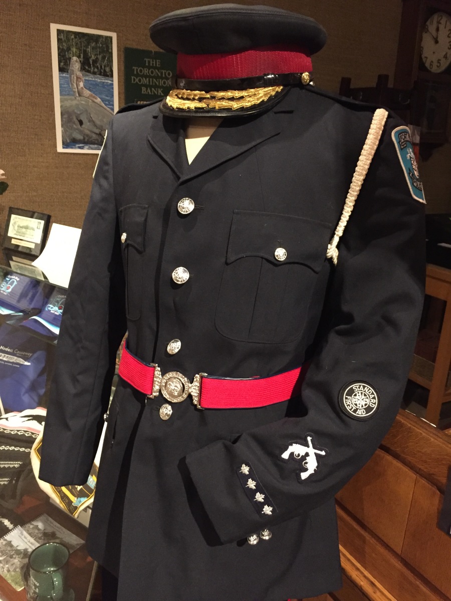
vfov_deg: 61.7
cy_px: 300
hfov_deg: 48.2
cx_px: 226
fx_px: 504
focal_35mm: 29
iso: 320
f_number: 2.2
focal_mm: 4.15
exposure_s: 1/15
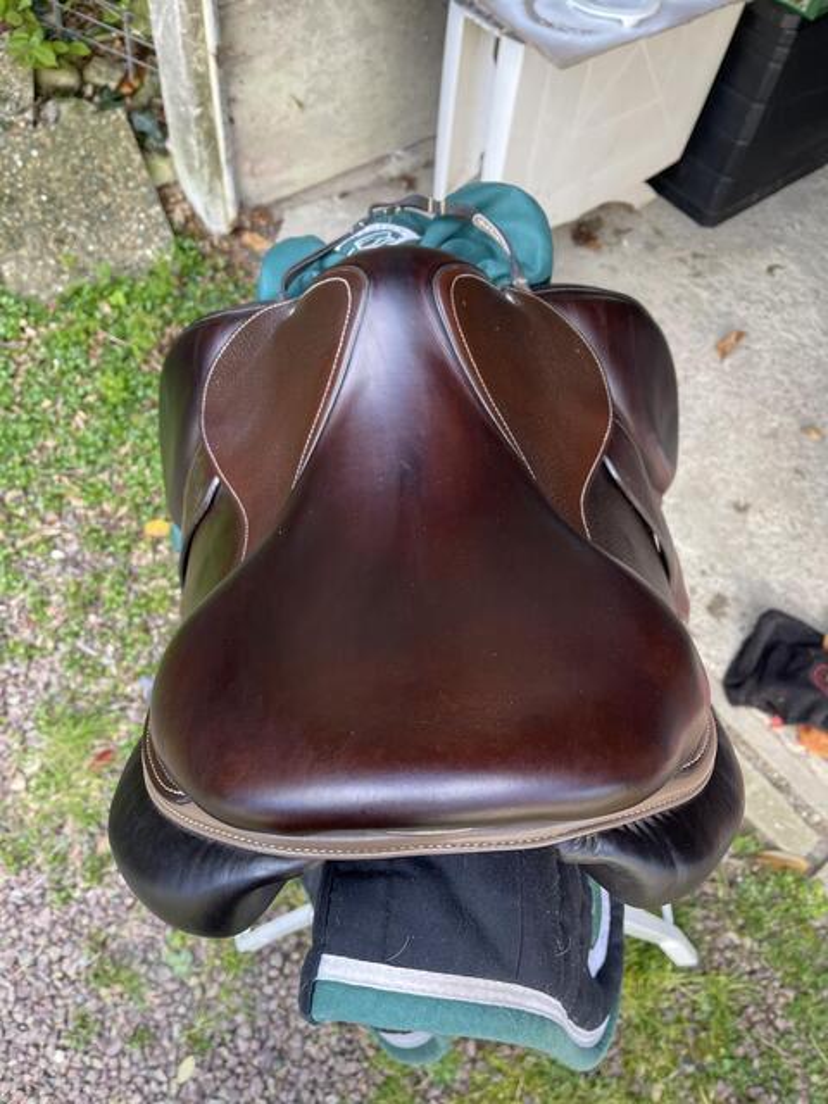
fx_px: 797
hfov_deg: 54.9
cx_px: 414
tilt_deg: -58.6
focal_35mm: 25
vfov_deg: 69.4
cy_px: 552
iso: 40
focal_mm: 5.1
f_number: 1.6
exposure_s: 1/121
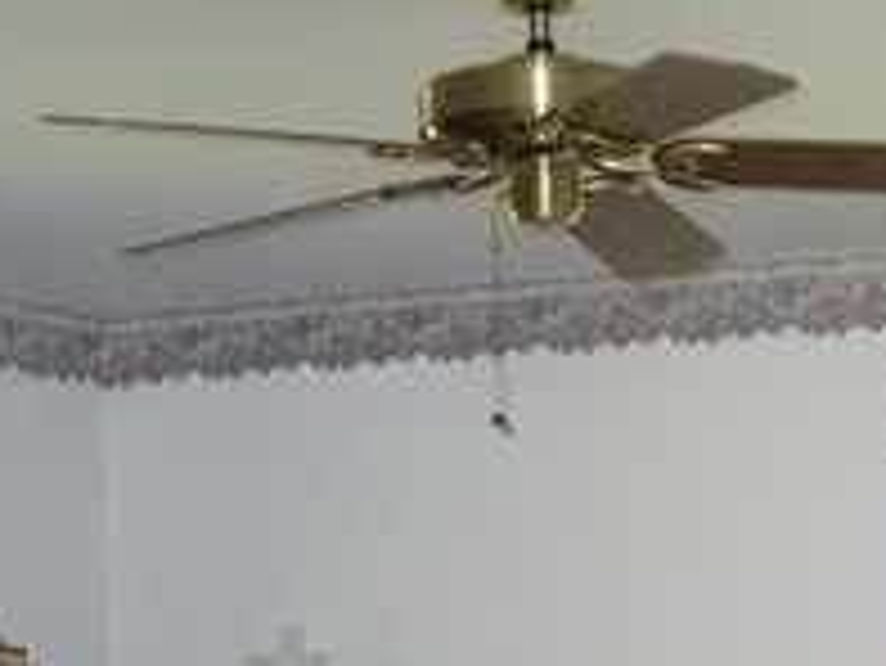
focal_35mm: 120
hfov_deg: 15.9
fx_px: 3073
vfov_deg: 11.9
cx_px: 1025
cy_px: 932
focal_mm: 6.1
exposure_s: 1/30
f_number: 2.8
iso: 320
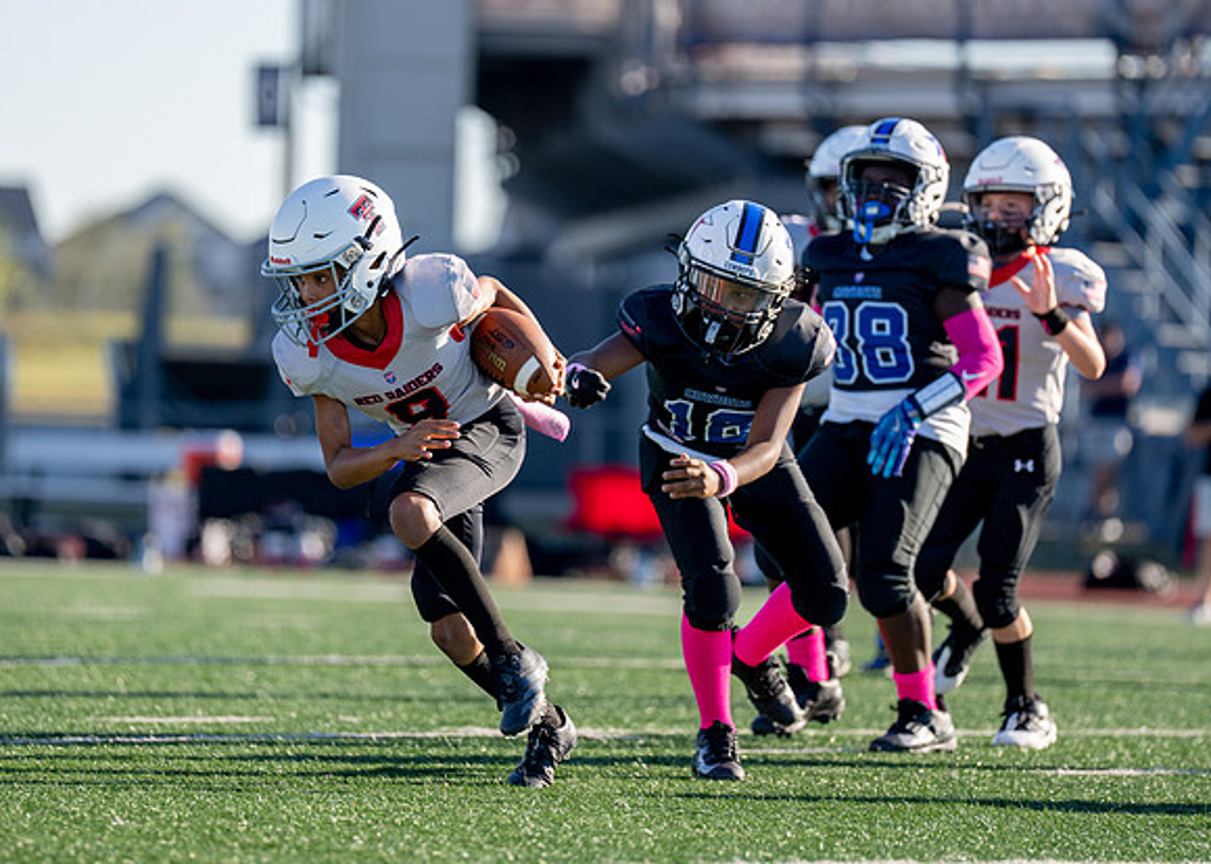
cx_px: 492
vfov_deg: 5.0
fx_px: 9940
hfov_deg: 7.0
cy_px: 367
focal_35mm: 289
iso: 160
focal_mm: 200
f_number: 2.8
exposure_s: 1/2000
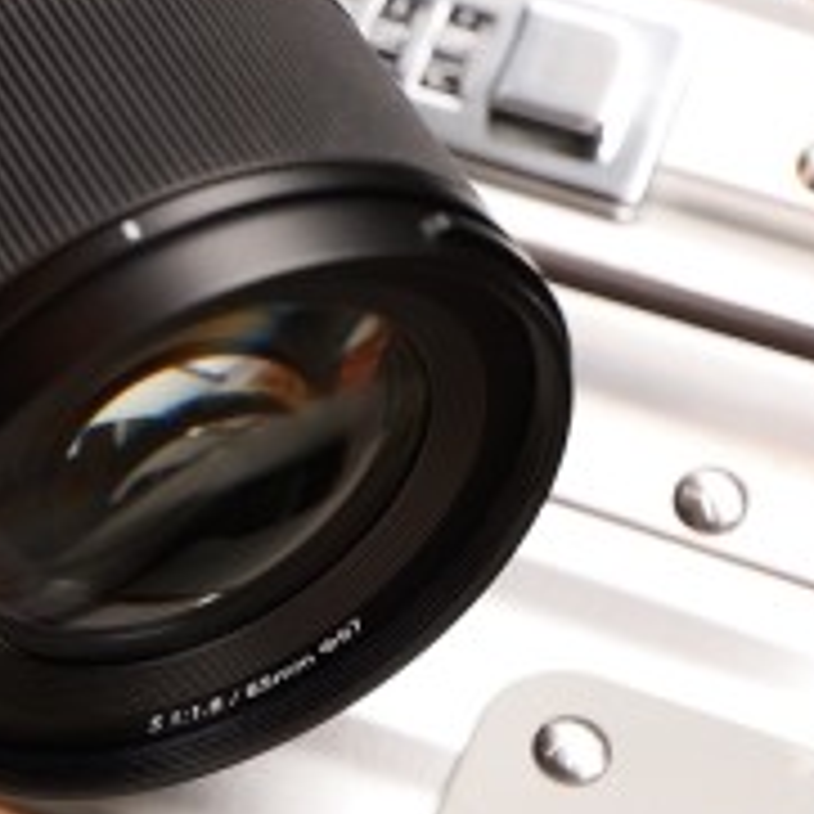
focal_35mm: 197
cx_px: -468
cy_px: -31
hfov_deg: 8.6
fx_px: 5241
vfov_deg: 8.8
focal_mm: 70
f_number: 5.6
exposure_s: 1/50
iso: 800
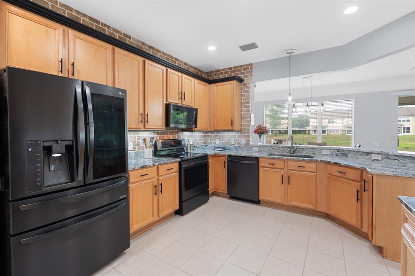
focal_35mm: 16
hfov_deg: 96.8
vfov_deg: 73.7
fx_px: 184
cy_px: 138
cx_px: 208
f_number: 8
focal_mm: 16
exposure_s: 1/5
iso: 200
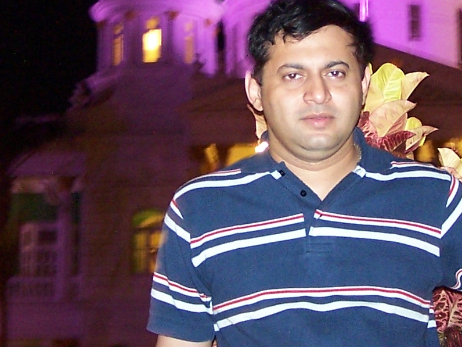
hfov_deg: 16.0
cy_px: 59
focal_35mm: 123
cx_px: 328
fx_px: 1642
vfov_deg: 12.0
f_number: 2.8
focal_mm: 6.3
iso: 140
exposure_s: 1/2
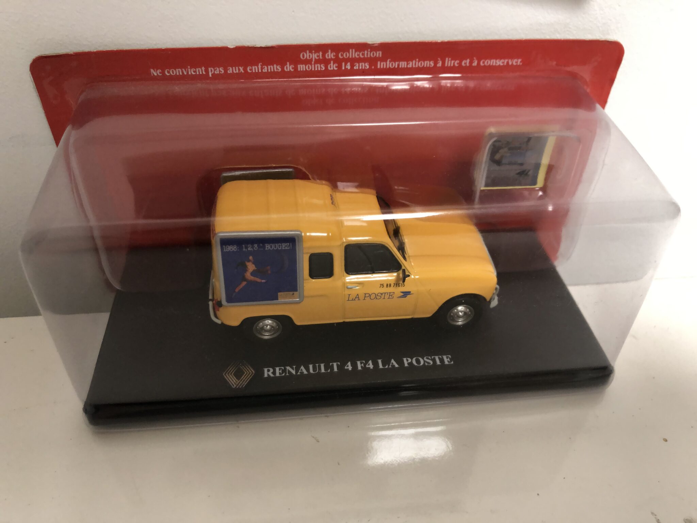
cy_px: 262
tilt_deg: -40.2
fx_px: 564
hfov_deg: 63.4
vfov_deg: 49.7
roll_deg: -1.3
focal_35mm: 28
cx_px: 348
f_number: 1.8
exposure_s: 1/50
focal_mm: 4
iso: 160
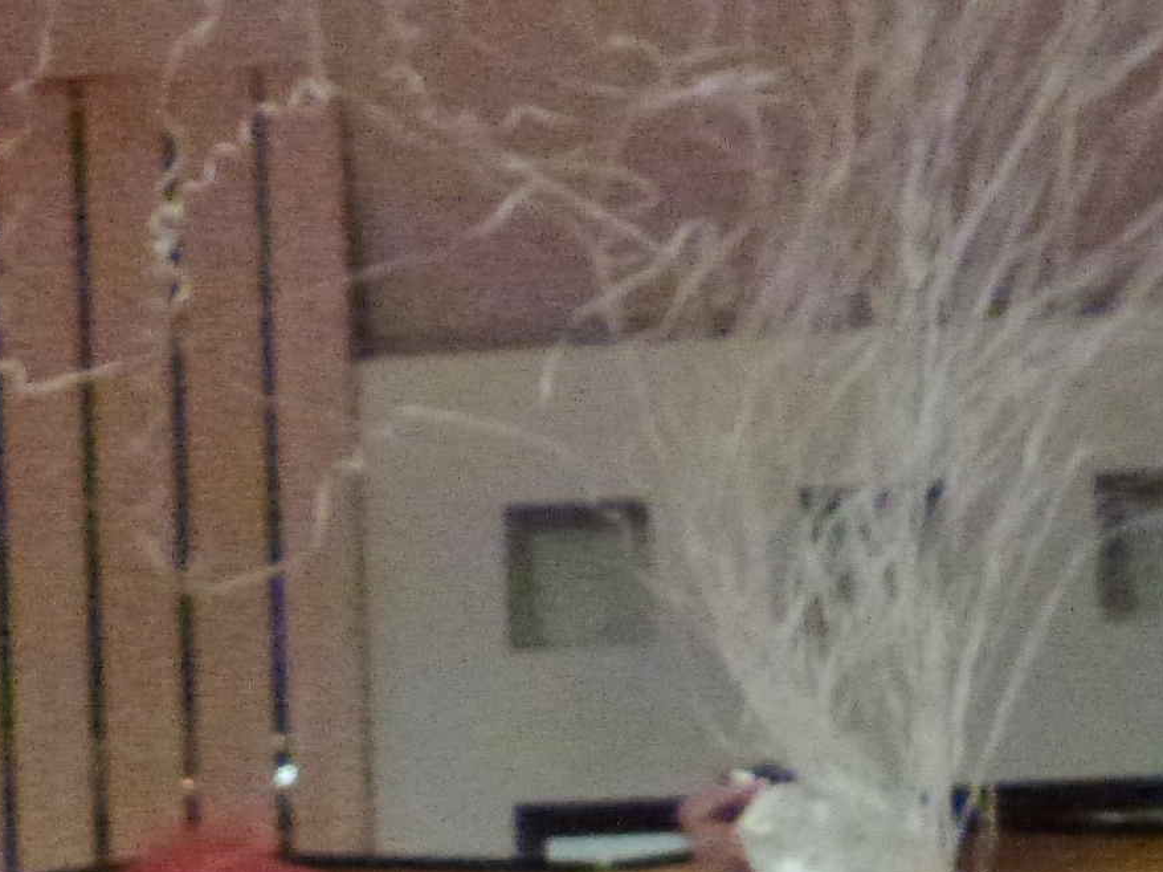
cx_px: 66
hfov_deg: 7.1
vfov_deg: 5.3
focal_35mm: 280
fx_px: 9405
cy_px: 636
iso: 1600
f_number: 5
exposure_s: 1/125
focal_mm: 17.3
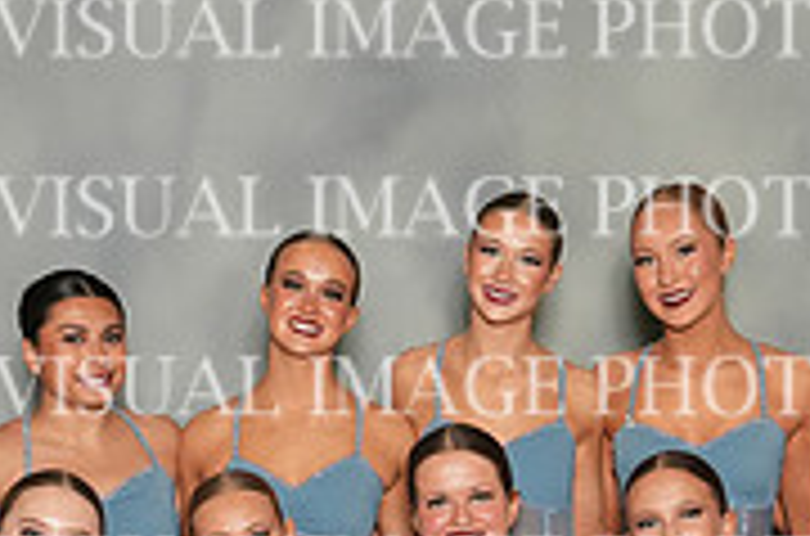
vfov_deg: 8.3
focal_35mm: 160
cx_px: 572
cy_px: 836
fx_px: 3582
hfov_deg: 12.9
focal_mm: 33
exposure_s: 1/125
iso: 800
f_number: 8
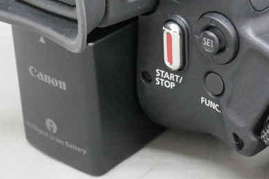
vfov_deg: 12.6
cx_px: 264
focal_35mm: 107
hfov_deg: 18.6
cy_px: -12
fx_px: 799
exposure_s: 1/20
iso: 1600
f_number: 5.6
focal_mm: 12.5
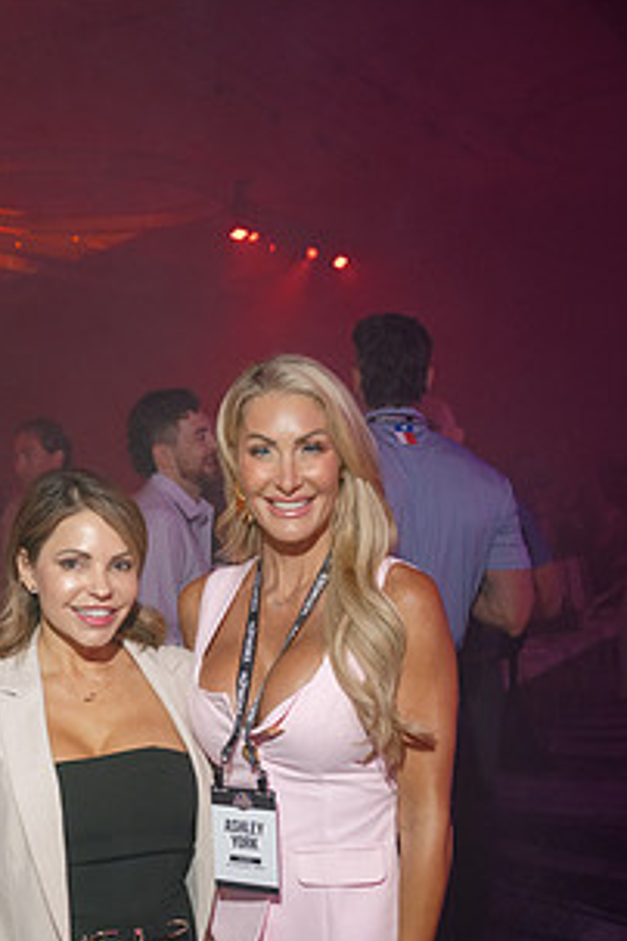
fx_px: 1358
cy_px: 680
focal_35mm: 52
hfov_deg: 25.8
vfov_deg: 37.4
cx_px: 180
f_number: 4
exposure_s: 1/160
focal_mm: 35
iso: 1250
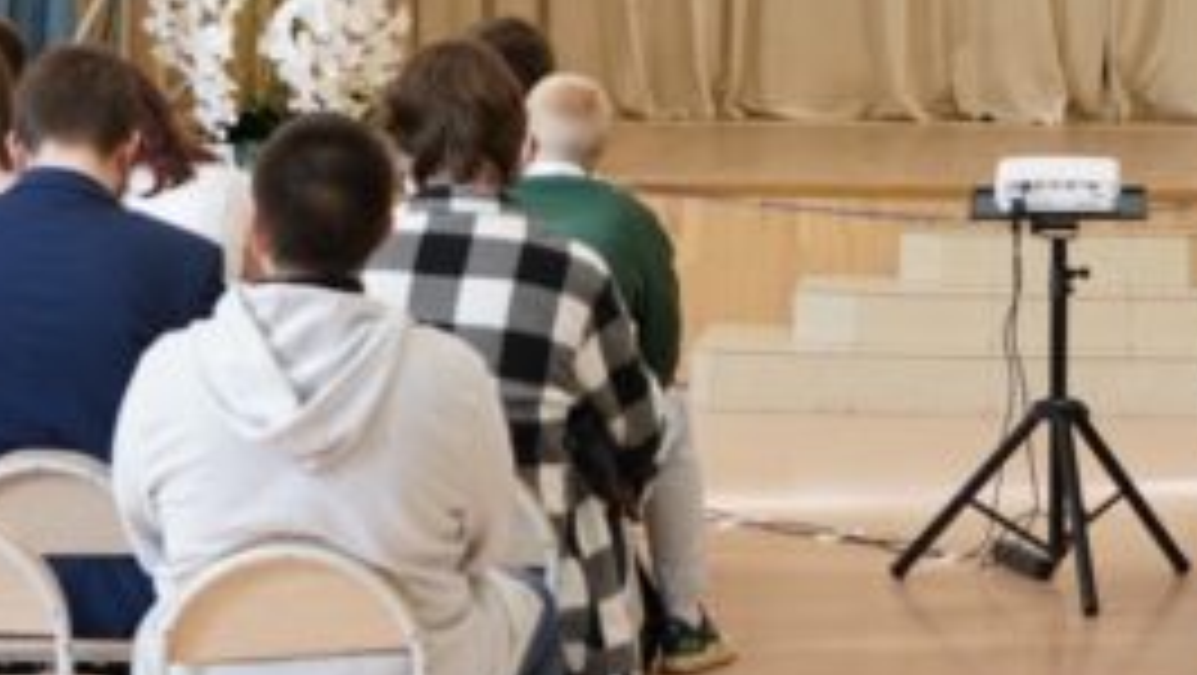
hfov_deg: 16.0
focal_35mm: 133
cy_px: -340
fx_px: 4224
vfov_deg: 8.9
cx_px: 976
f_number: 4
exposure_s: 1/50
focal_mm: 44
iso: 400
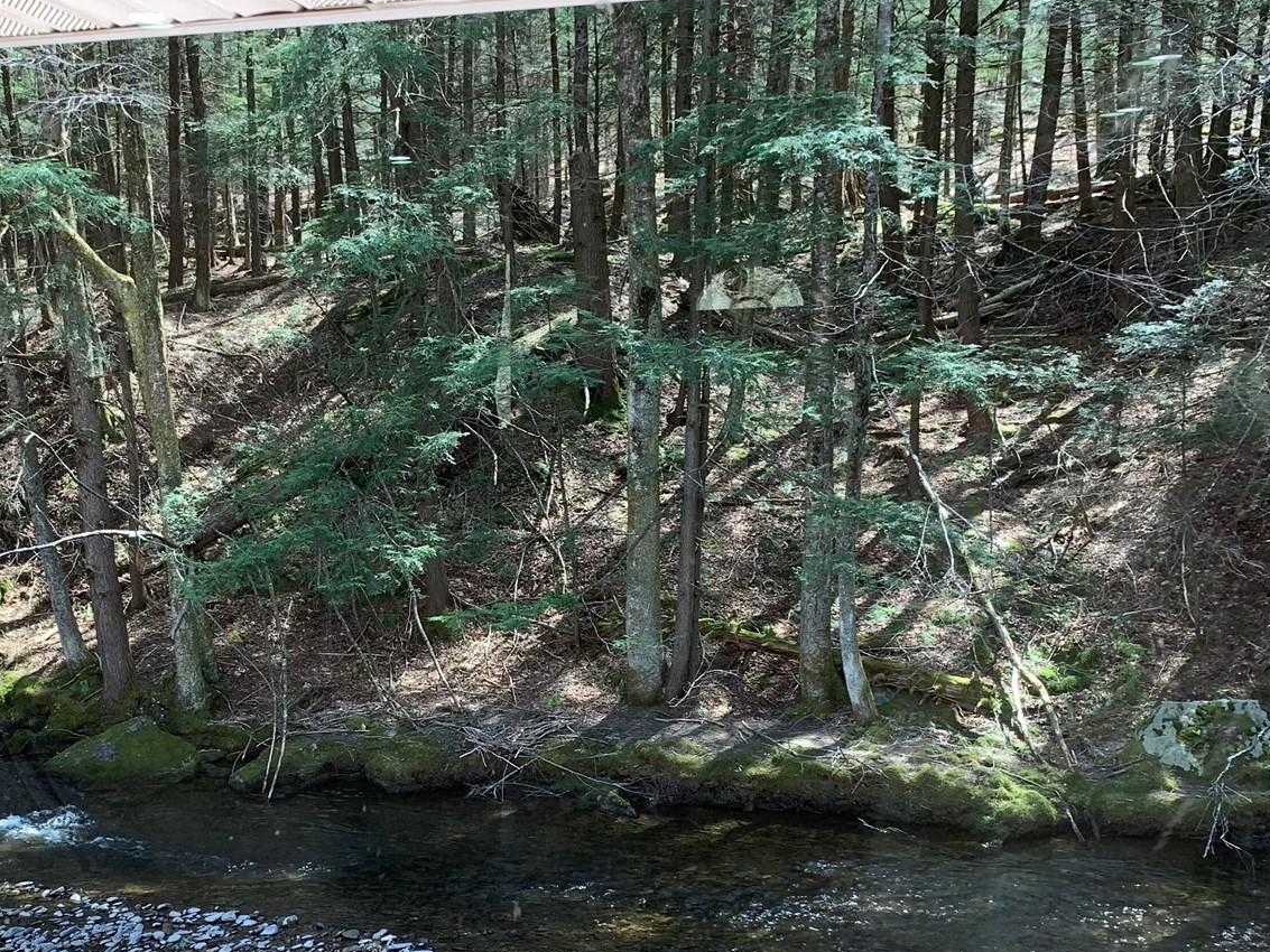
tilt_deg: -9.2
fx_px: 1725
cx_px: 411
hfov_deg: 39.9
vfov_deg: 30.6
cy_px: 663
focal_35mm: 47
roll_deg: +1.5
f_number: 1.8
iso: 32
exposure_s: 1/120
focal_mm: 4.25
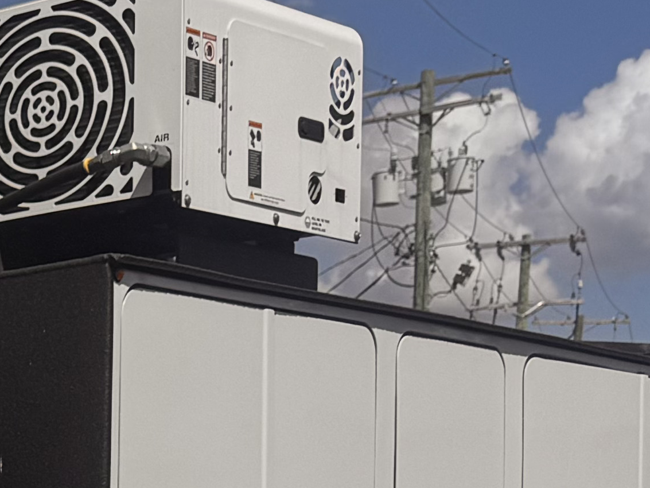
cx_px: -631
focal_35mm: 121
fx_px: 2272
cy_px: 797
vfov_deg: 11.6
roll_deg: -1.5
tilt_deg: -5.1
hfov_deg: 13.9
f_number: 1.78
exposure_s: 1/12346
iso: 80
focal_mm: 6.76
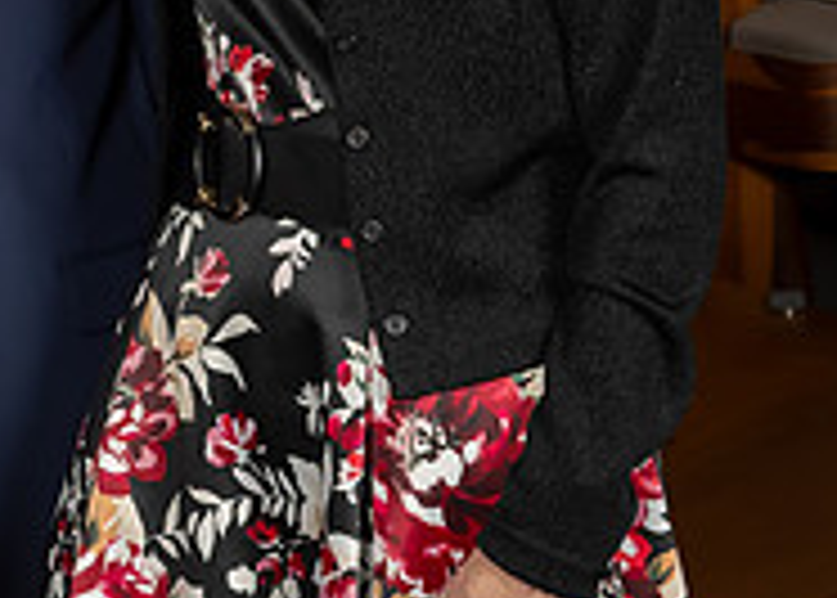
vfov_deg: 7.4
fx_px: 4566
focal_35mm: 192
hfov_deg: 10.1
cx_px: -500
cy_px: -195
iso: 640
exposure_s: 1/200
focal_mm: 38
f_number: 8
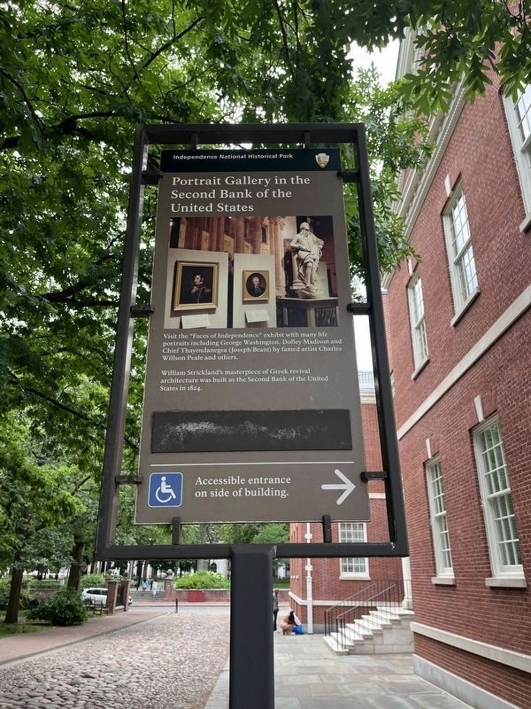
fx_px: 532
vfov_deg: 67.3
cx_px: 266
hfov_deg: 53.1
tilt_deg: +20.8
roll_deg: -1.9
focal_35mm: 26
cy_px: 354
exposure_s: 1/185
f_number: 1.6
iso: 40
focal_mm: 5.1
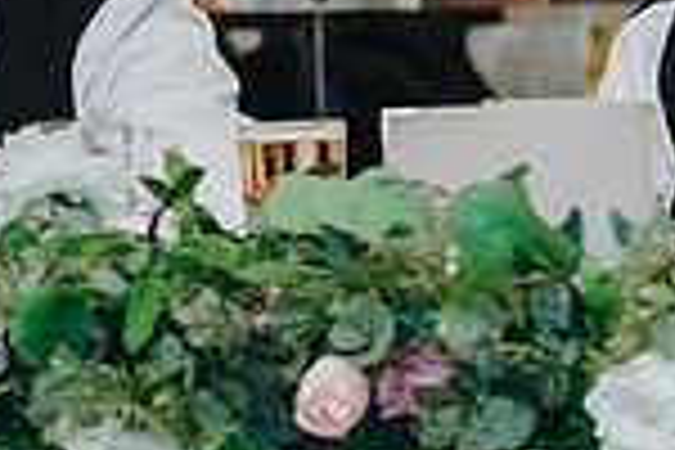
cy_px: 7
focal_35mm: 328
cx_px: 1242
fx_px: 6150
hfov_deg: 6.2
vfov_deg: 4.2
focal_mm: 85
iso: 2000
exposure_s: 1/125
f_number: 2.8
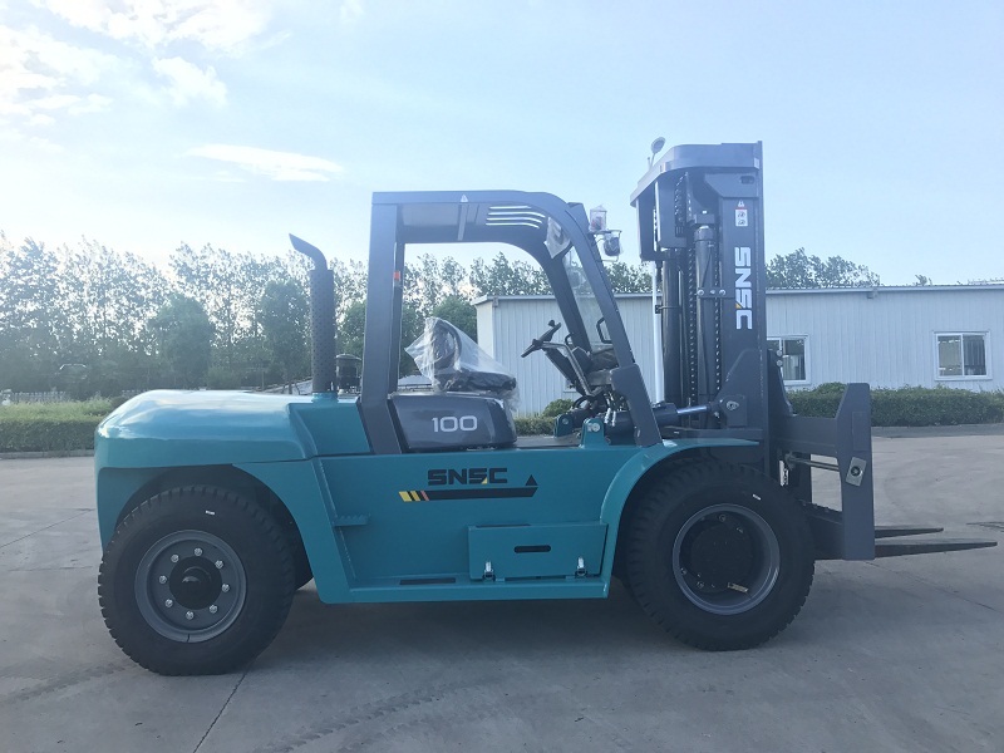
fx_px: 812
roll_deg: +1.1
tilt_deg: +2.7
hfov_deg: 63.4
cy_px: 376
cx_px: 502
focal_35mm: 28
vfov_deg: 49.7
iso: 20
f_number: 1.8
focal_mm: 3.99
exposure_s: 1/374
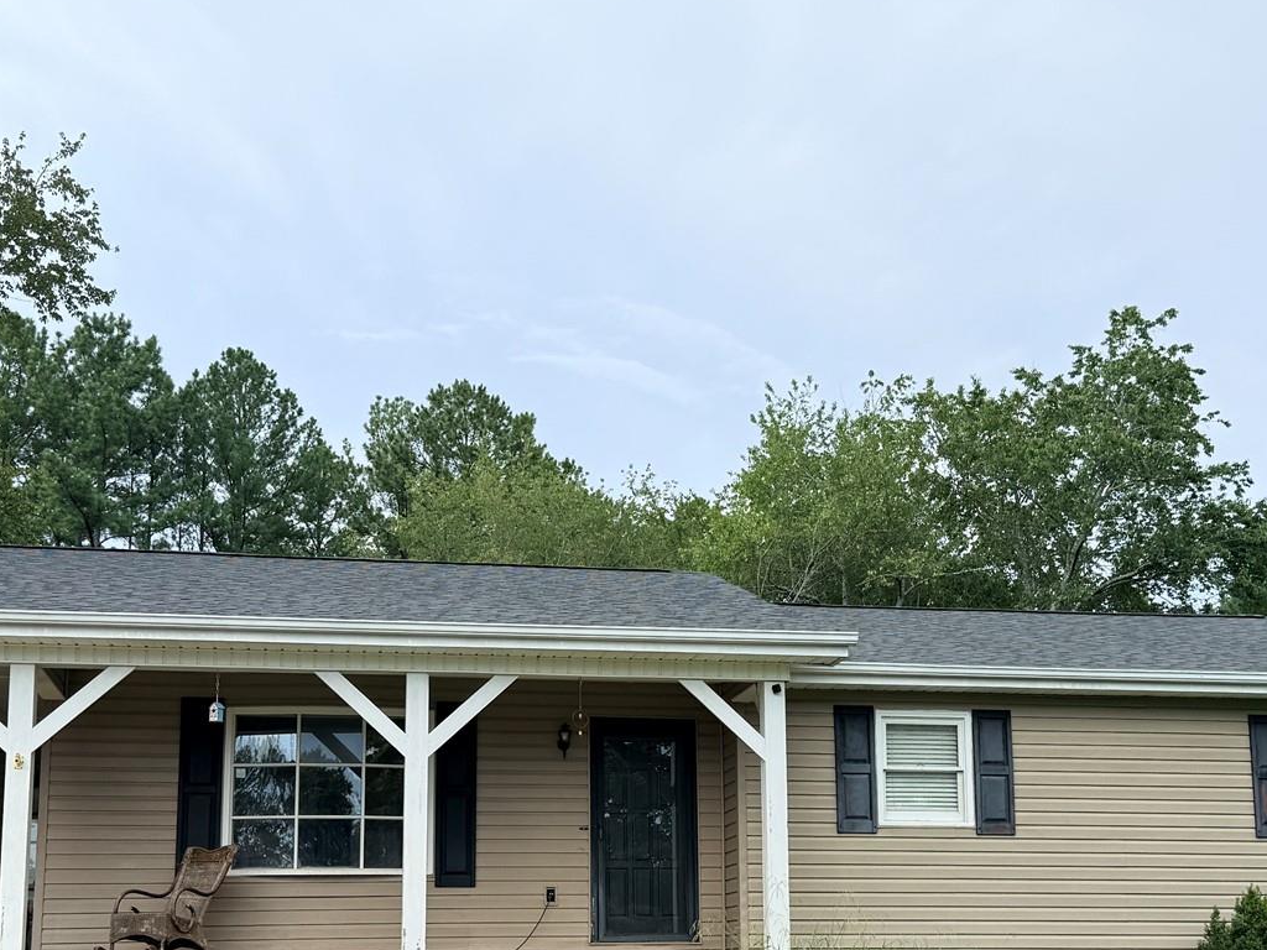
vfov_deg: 29.8
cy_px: 715
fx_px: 1757
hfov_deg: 39.6
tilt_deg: +8.1
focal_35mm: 48
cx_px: 666
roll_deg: +0.7
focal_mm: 6.76
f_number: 1.78
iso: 80
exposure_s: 1/1585
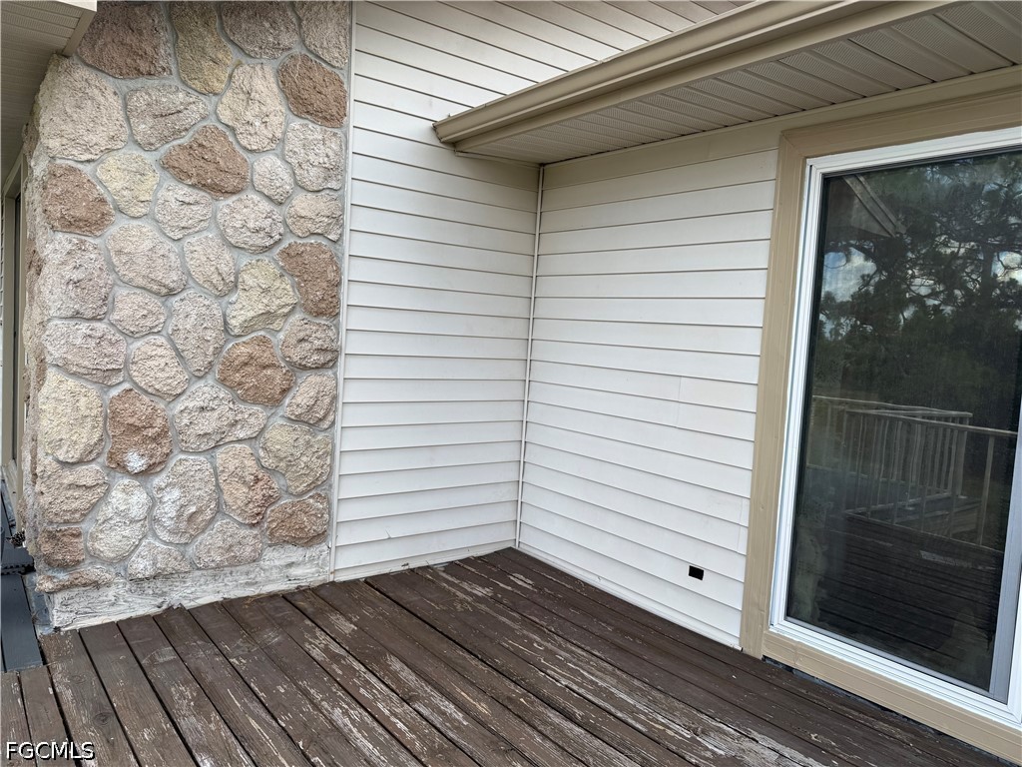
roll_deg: -3.7
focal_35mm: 24
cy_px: 384
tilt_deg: -2.4
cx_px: 511
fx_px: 709
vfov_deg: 56.8
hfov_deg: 71.6
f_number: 1.78
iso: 80
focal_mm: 6.76
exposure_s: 1/1653
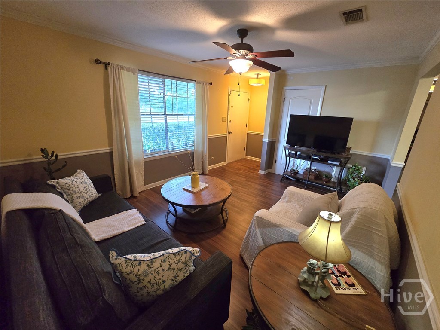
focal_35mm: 13
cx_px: 220
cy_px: 165
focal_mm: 2.2
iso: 800
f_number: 2.2
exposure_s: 1/60.2
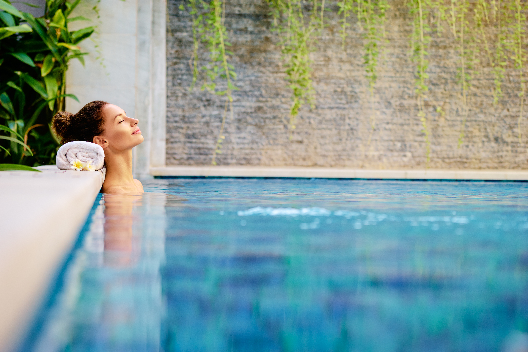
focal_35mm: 104
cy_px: 176
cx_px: 264
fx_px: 1525
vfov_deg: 13.2
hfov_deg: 19.6
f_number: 4.5
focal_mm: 104
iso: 200
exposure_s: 1/125
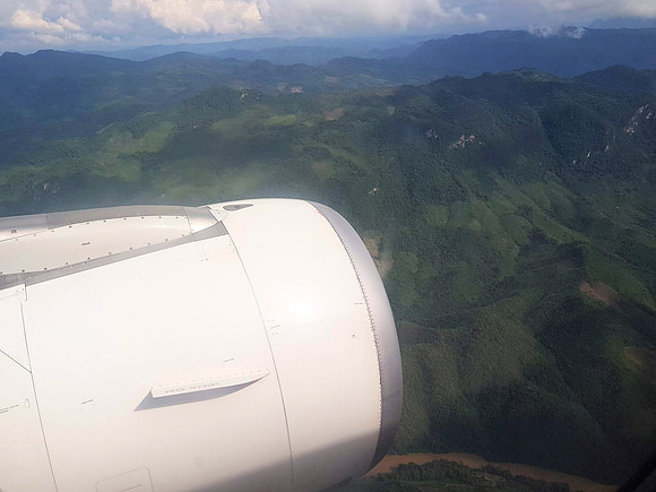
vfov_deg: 53.1
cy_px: 246
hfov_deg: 67.3
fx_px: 493
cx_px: 328
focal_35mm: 26
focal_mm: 4.2
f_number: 1.7
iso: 40
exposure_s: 1/4208
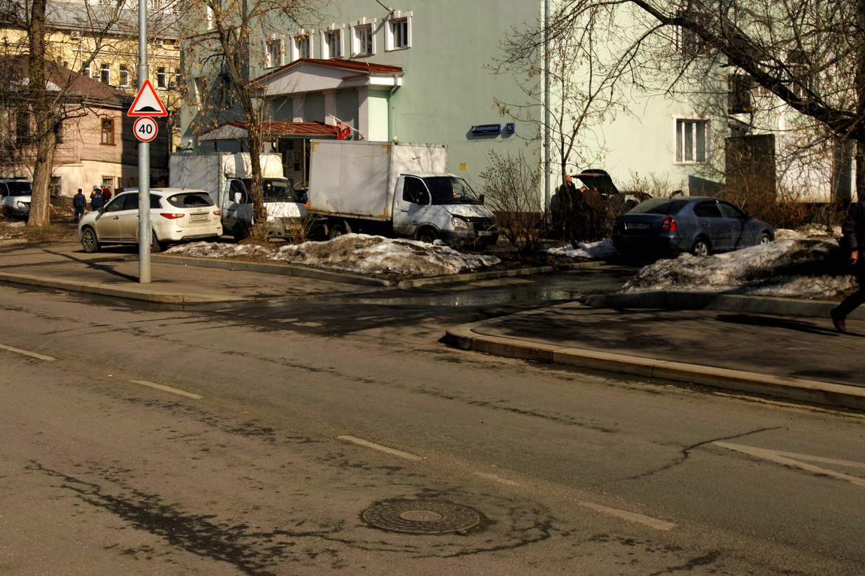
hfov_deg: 41.5
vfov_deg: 28.5
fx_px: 1129
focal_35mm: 47
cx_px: 308
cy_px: 189
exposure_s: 1/320
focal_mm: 20
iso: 100
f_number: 8
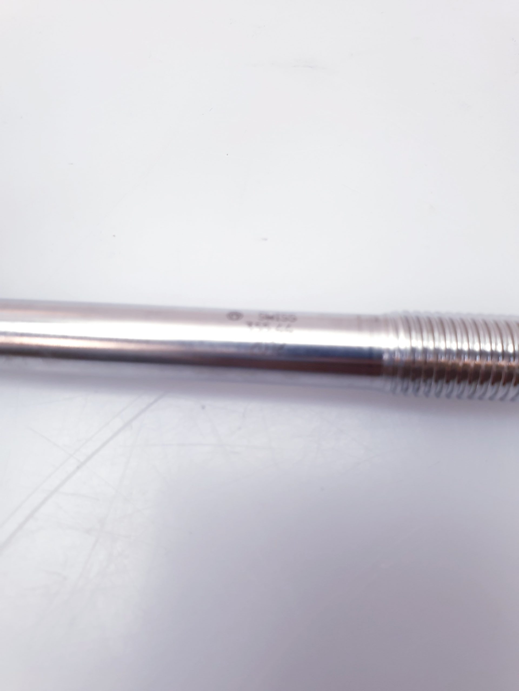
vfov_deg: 67.3
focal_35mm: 26
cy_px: 346
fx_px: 520
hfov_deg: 53.1
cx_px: 260
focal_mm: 4.3
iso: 125
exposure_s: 1/50
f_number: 2.4
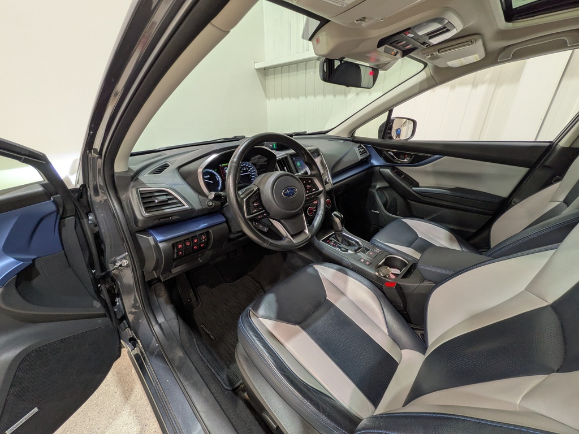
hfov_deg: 102.1
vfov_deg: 85.7
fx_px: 234
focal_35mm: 14
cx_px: 290
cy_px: 217
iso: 64
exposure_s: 1/30
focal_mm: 1.83
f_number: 2.2
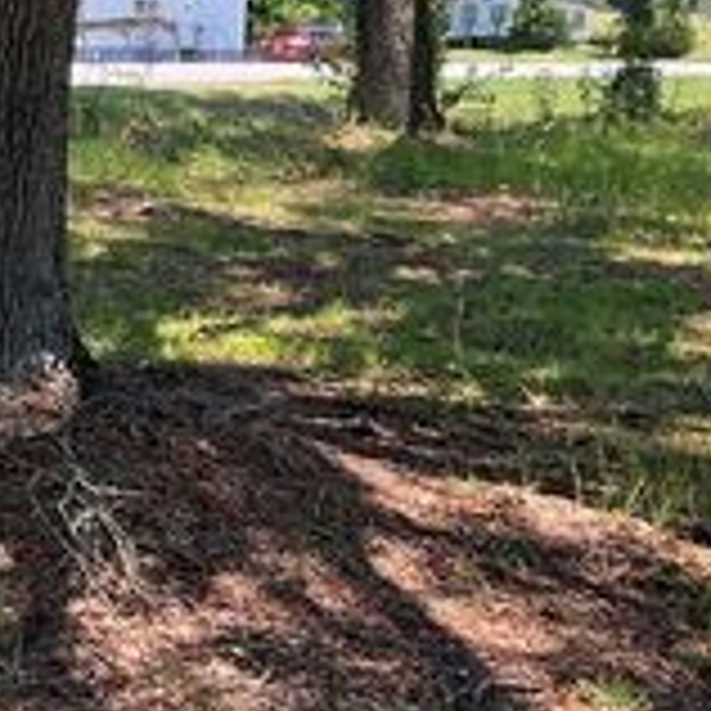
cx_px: -261
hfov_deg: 19.4
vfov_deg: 20.6
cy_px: -16
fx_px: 1882
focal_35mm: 81
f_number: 1.8
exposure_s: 1/331
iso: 16
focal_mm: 3
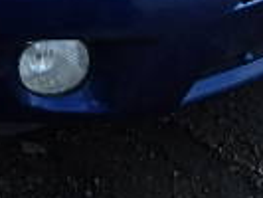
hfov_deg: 19.1
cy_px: -141
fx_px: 768
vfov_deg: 13.4
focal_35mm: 101
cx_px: 32
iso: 125
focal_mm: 3.7
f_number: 3.5
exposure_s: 1/500
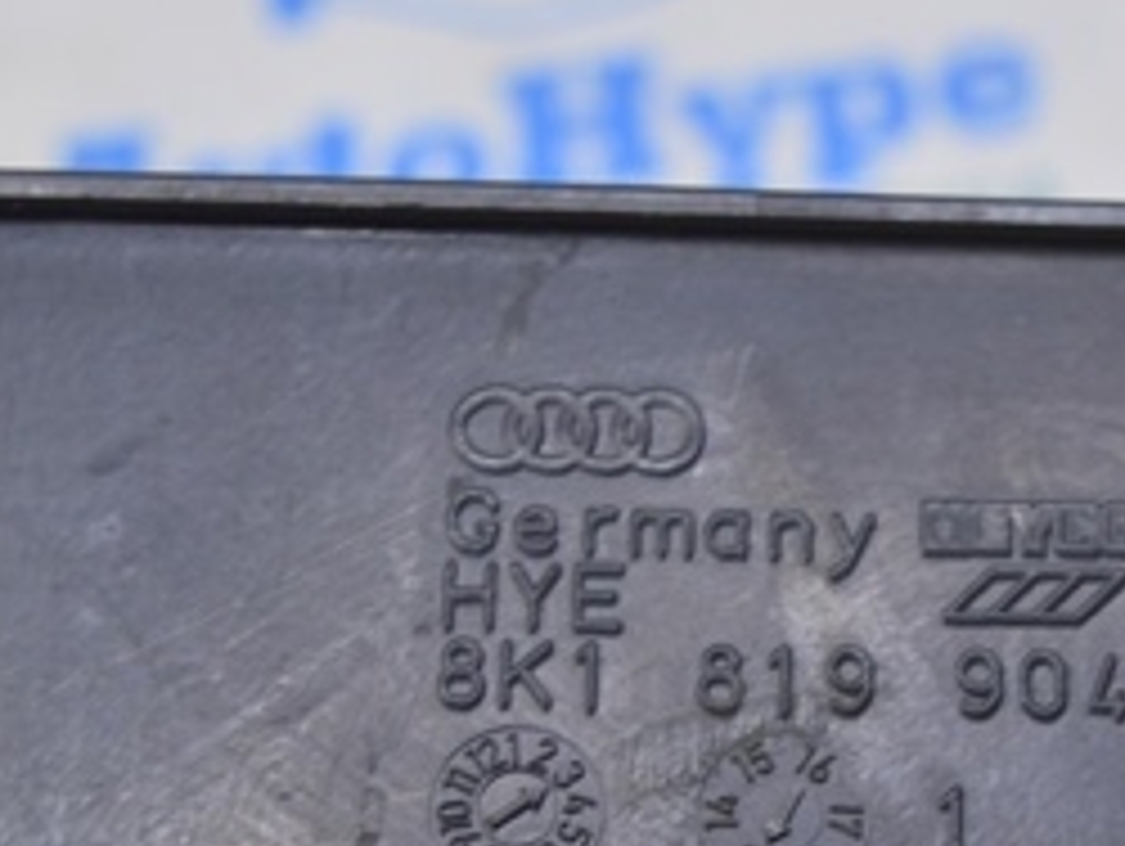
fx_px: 3716
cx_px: 734
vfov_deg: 13.0
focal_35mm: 114
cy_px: 614
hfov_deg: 17.2
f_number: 5.6
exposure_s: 1/25
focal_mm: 31
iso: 400
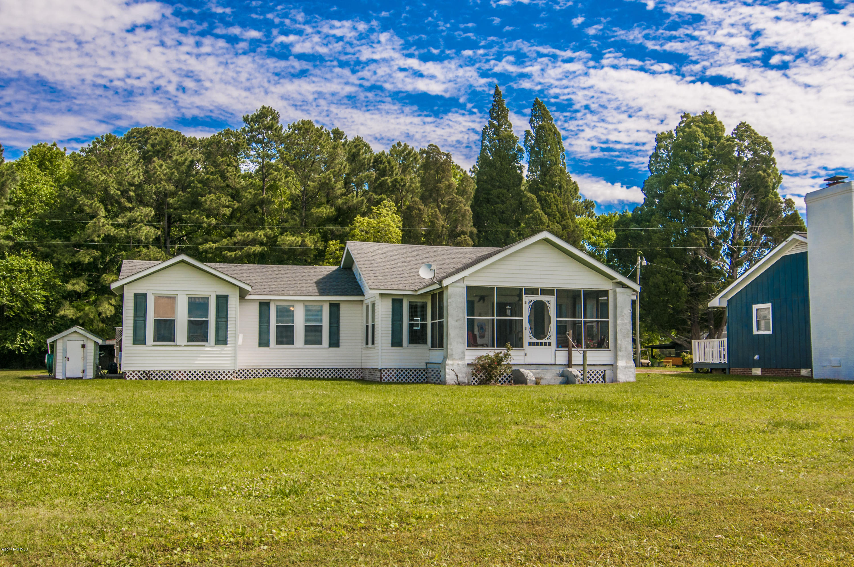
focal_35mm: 36
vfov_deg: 36.8
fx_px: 853
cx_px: 427
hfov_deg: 53.2
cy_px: 284
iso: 200
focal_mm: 24
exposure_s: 1/2000
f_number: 5.6
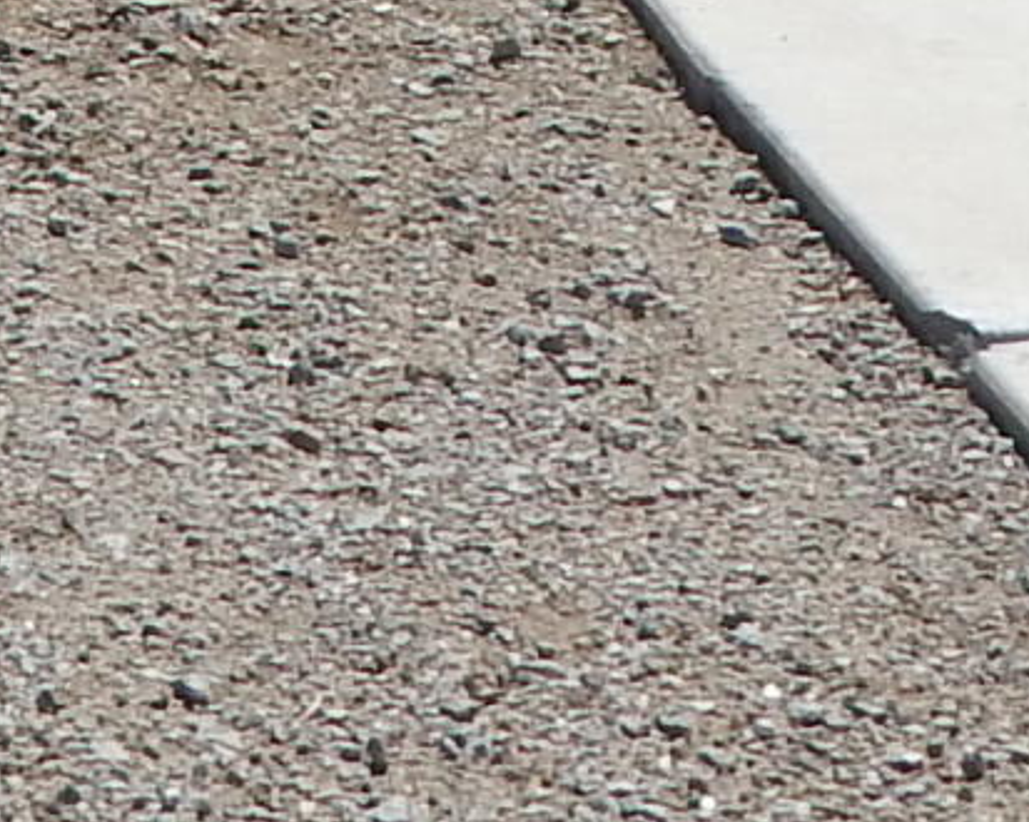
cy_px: -1475
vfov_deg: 8.6
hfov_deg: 12.2
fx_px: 4749
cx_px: 0
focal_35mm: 156
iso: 125
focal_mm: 4
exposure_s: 1/800
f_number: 6
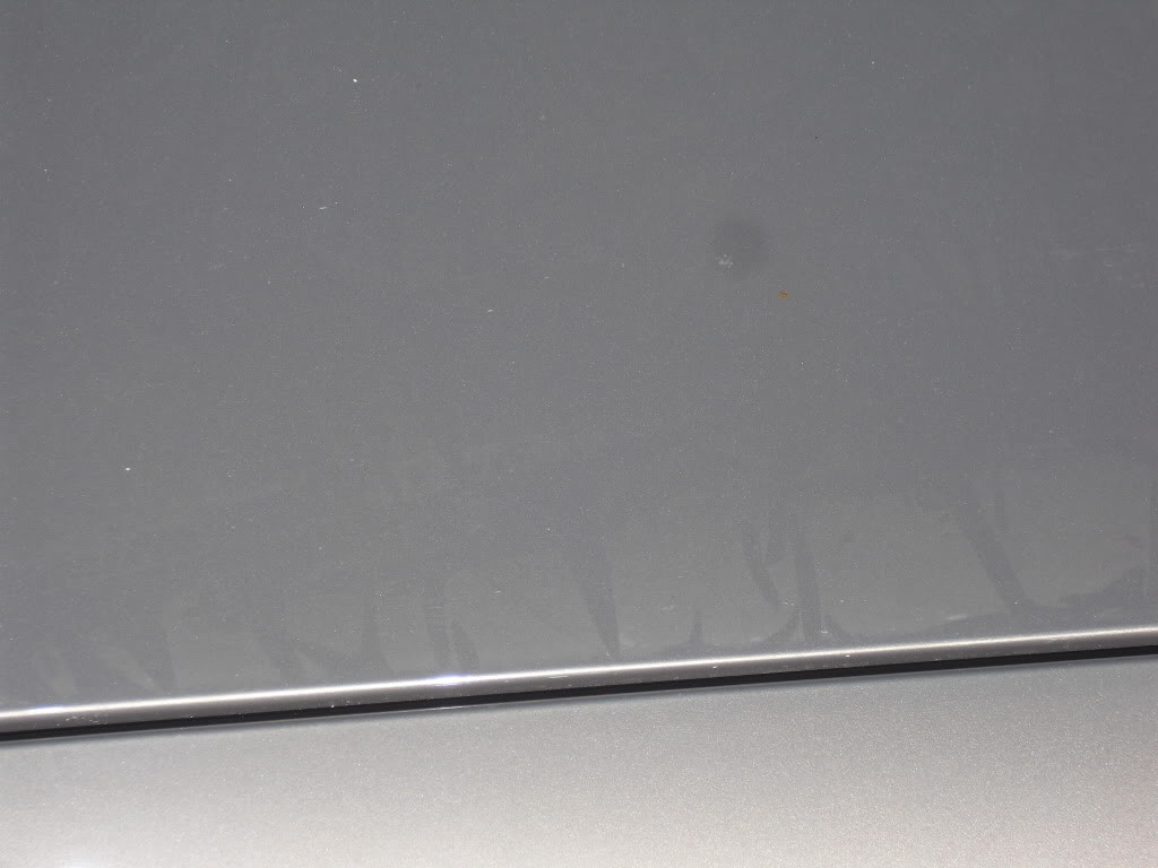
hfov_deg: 18.4
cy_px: 434
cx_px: 579
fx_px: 3579
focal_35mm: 107
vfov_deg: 13.8
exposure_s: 1/125
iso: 64
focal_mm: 18.9
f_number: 14.1
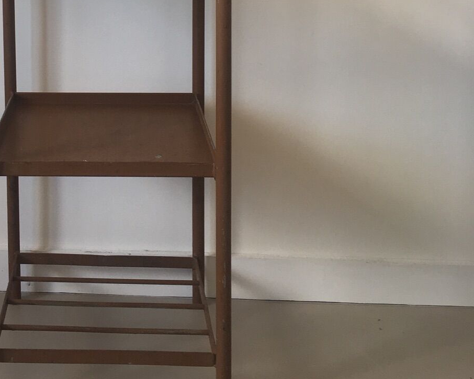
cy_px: -55
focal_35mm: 64
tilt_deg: -6.2
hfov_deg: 28.7
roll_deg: +0.9
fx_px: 898
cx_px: 73
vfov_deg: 22.3
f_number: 2.2
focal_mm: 4.15
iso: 25
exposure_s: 1/50
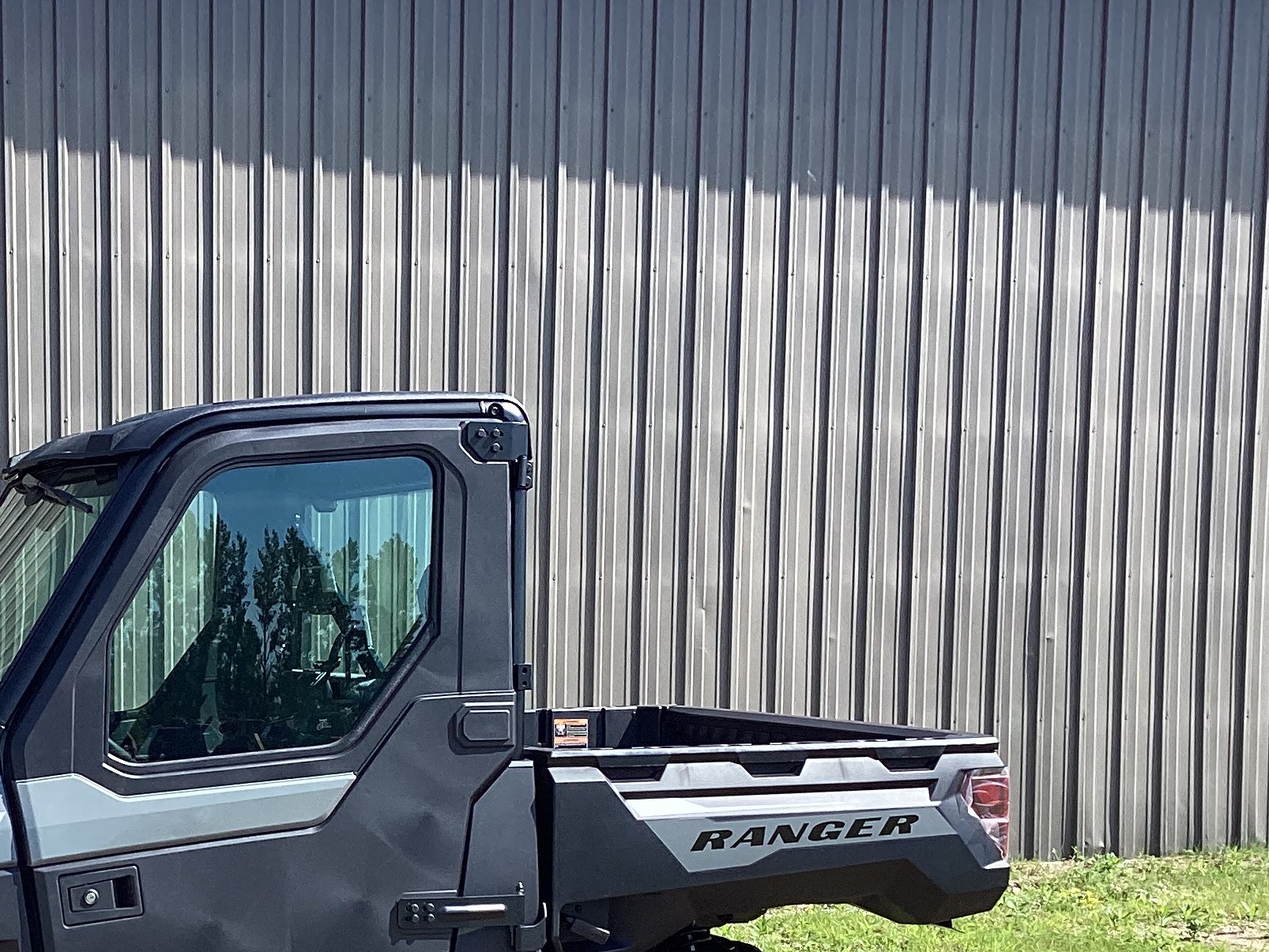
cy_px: 893
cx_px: 111
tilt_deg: -4.8
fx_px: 2310
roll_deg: +1.1
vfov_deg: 22.6
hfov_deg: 29.4
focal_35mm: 63
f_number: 2.4
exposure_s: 1/668
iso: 25
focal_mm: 3.3
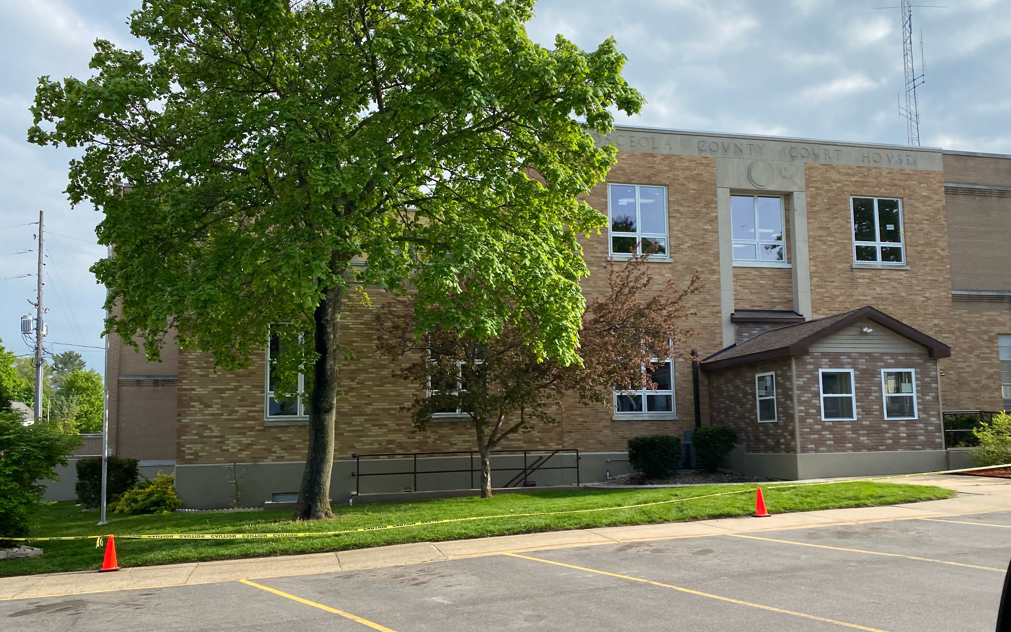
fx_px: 882
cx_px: 548
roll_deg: +0.1
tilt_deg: +3.8
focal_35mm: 32
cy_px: 339
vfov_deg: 39.4
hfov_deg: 59.6
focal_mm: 4.25
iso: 32
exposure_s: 1/1585
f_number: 1.8
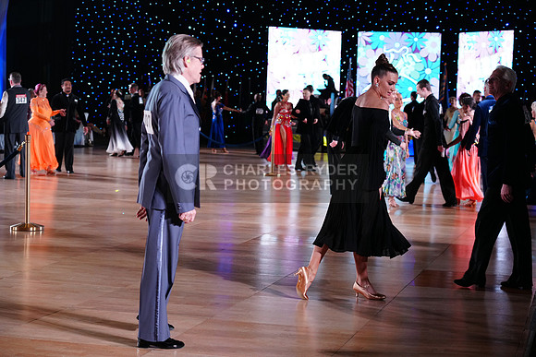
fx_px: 1102
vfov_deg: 18.4
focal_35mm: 74
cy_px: 178
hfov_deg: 27.3
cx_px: 268
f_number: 4
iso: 2500
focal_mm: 74
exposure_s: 1/320
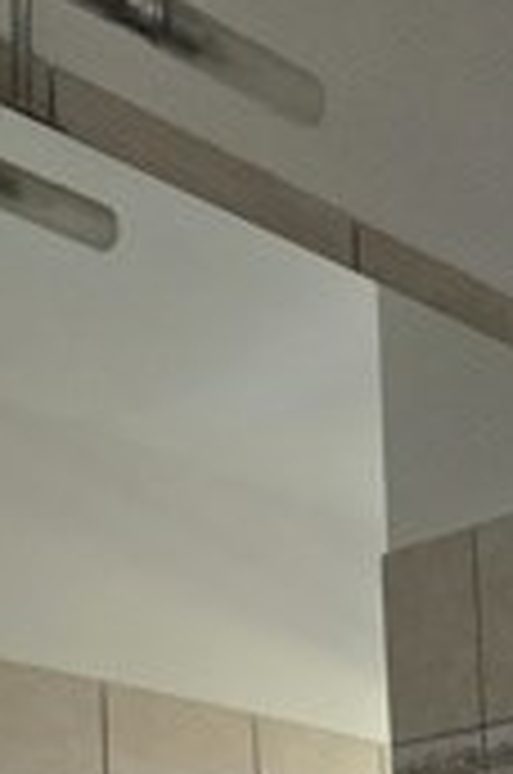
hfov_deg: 12.1
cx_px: 1472
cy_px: 1220
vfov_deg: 23.8
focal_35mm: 63
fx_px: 1352
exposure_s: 1/67
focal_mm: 2.2
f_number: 2.2
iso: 160
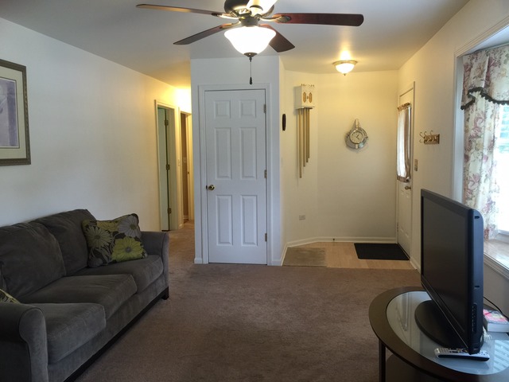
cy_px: 191
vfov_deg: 48.2
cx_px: 254
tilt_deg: -5.9
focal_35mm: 29
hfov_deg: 61.7
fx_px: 426
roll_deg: -0.5
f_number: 2.2
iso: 50
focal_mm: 4.15
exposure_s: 1/15
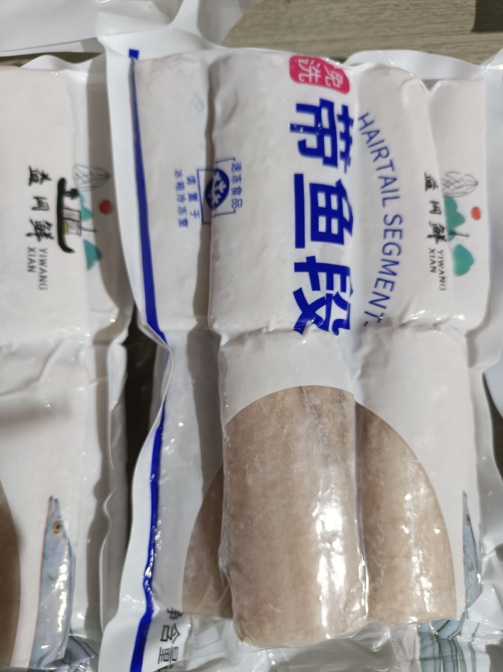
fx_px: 446
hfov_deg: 58.9
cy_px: 336
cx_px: 252
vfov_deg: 73.9
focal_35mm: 23
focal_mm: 5.59
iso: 1712
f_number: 1.88
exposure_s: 1/33.3
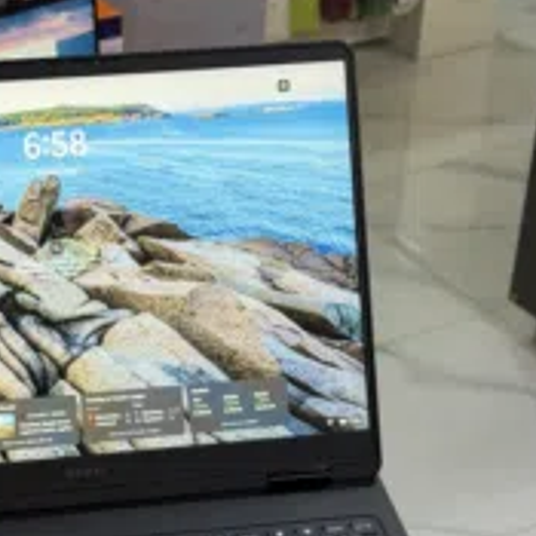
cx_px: 107
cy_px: 481
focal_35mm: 97
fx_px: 1699
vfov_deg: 17.7
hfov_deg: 17.8
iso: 100
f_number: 1.78
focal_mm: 6.76
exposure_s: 1/100
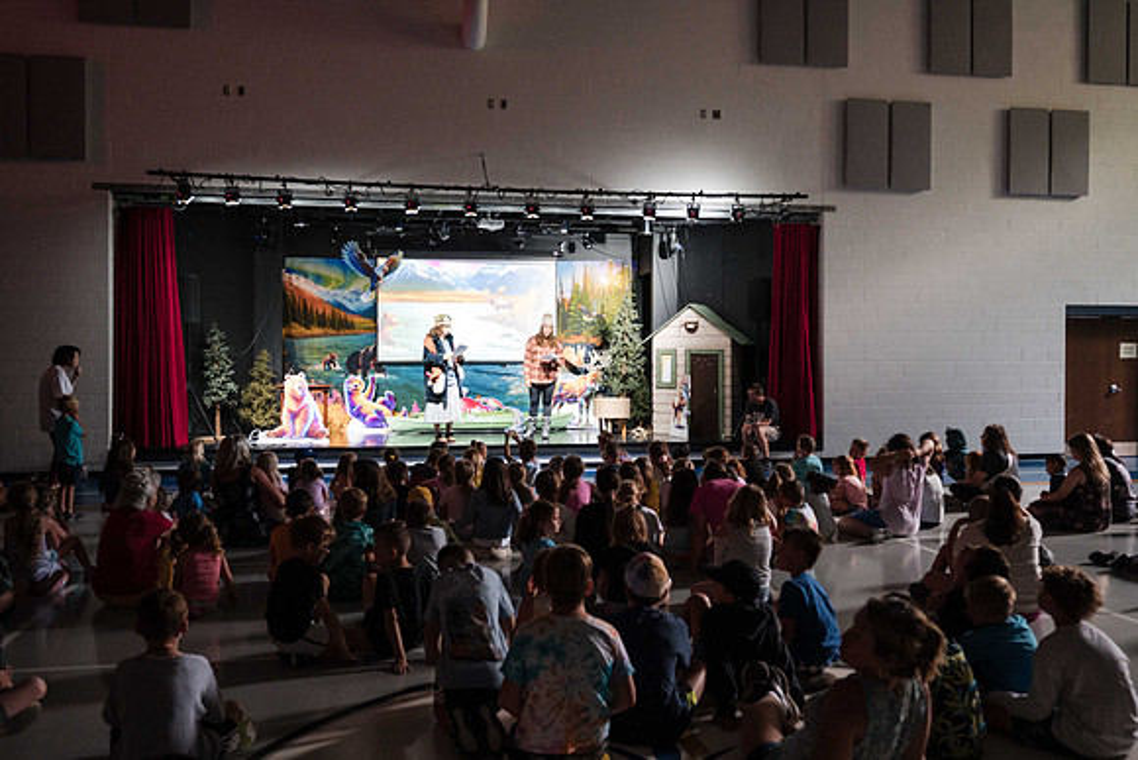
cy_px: 371
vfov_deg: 41.4
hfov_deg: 59.0
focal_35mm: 32
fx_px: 1006
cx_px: 561
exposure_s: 1/80
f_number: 4
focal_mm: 30
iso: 3200
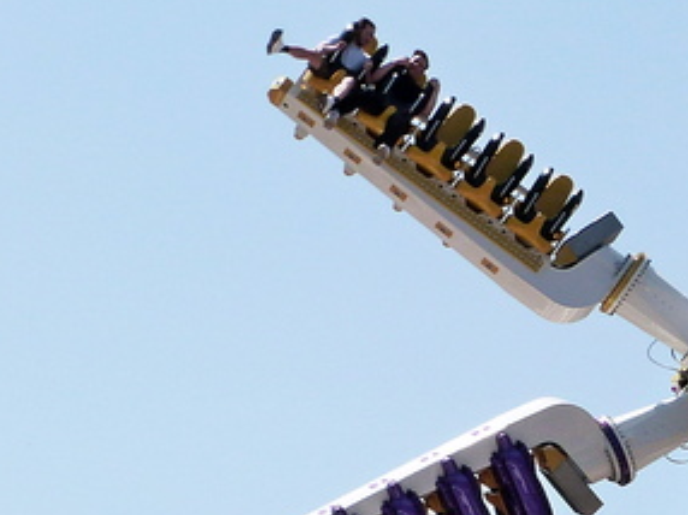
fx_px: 5004
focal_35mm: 252
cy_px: 712
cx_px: 868
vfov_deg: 5.8
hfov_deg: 7.8
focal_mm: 12.9
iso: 160
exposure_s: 1/500
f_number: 5.6
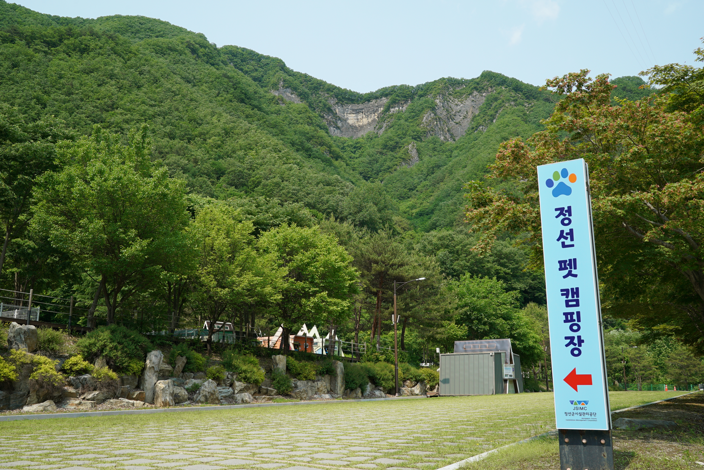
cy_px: 235
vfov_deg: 41.2
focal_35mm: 32
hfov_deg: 58.7
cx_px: 352
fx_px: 626
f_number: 11
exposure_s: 1/200
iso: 200
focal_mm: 32
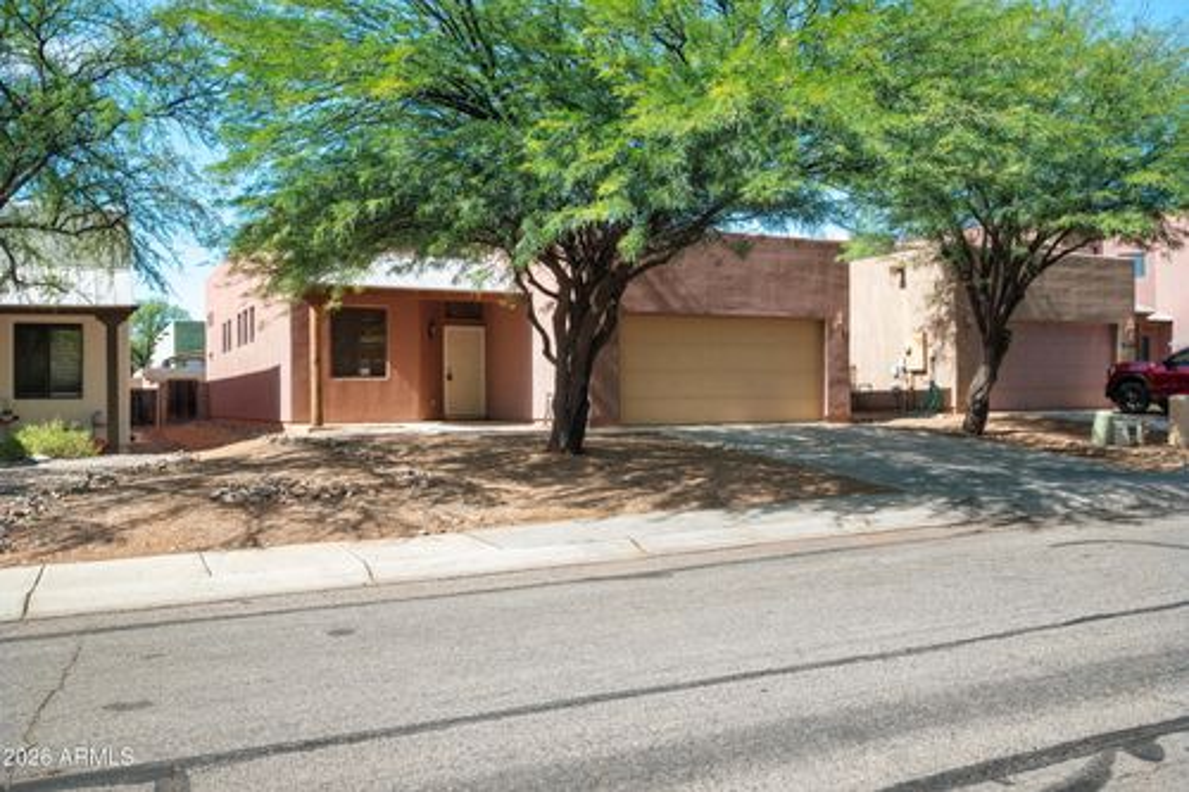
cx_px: 594
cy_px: 396
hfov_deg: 61.9
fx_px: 990
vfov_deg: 43.6
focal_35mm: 30
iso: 250
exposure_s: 1/160
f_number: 9
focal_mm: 30
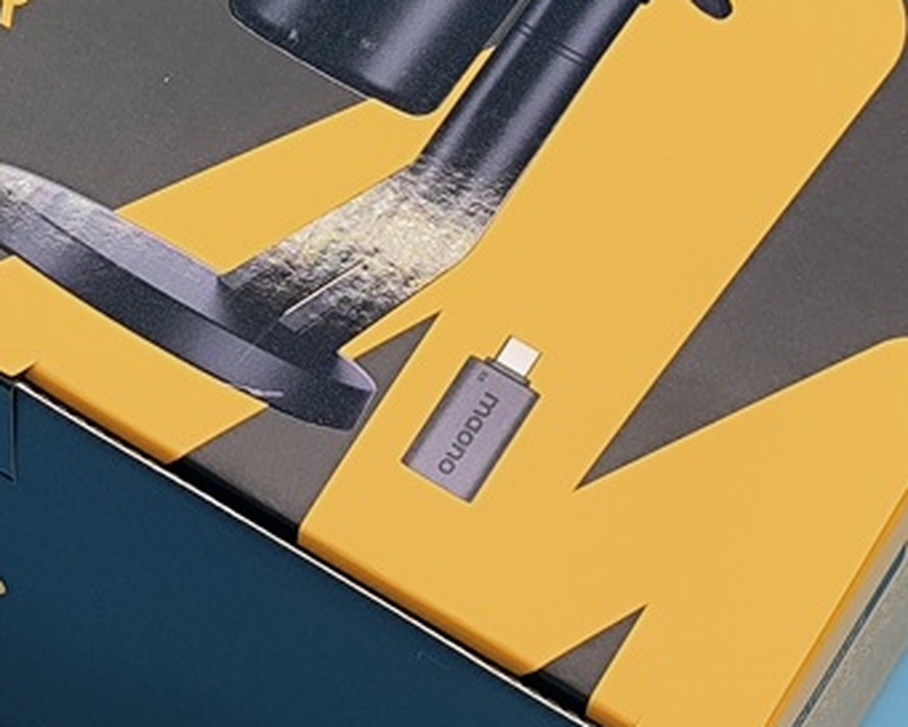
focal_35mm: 164
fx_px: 4408
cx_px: 194
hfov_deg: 11.7
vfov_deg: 9.3
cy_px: -40
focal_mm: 6.14
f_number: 1.65
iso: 200
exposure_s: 1/100
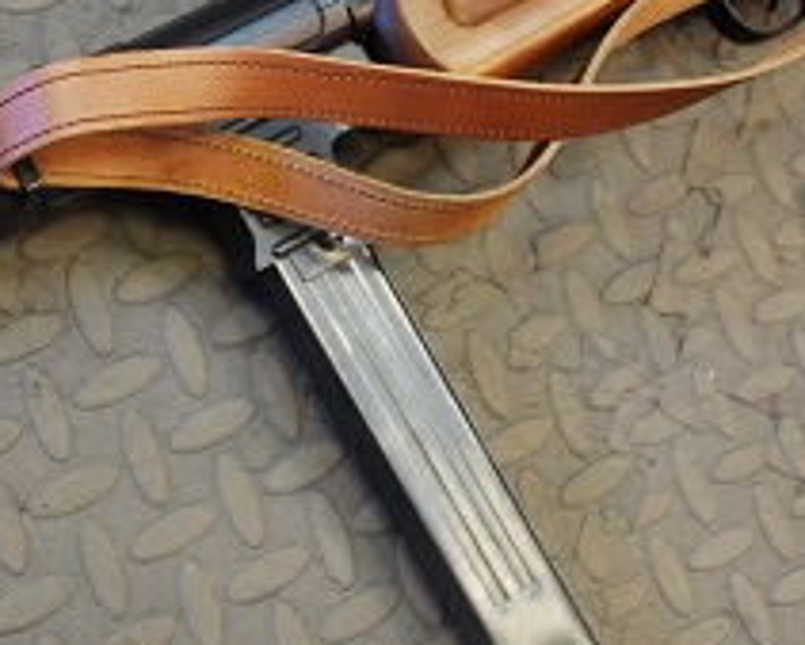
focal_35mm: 72
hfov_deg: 26.3
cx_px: 279
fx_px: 1716
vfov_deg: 21.2
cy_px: 242
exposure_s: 1/30
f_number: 3.5
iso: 450
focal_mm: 18
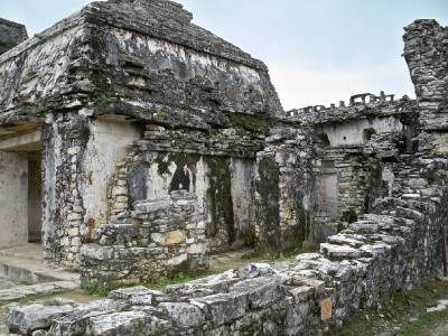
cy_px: 168
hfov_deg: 52.6
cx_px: 224
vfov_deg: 40.7
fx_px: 453
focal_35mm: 35
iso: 80
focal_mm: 6.3
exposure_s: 1/320
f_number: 3.1
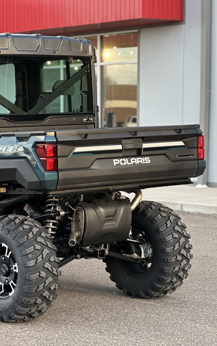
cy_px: 173
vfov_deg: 19.1
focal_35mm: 109
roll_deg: -1.3
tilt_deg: -2.0
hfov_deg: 11.9
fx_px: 1031
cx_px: -2
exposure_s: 1/108
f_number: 2.8
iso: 250
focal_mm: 9
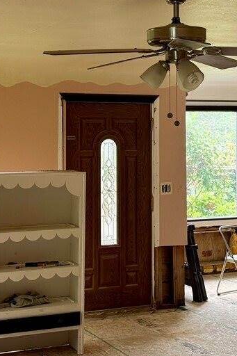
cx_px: 126
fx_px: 771
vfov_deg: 25.9
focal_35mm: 78
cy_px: 122
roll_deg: +0.0
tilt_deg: +0.3
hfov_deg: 17.5
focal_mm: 6.76
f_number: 1.78
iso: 125
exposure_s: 1/121
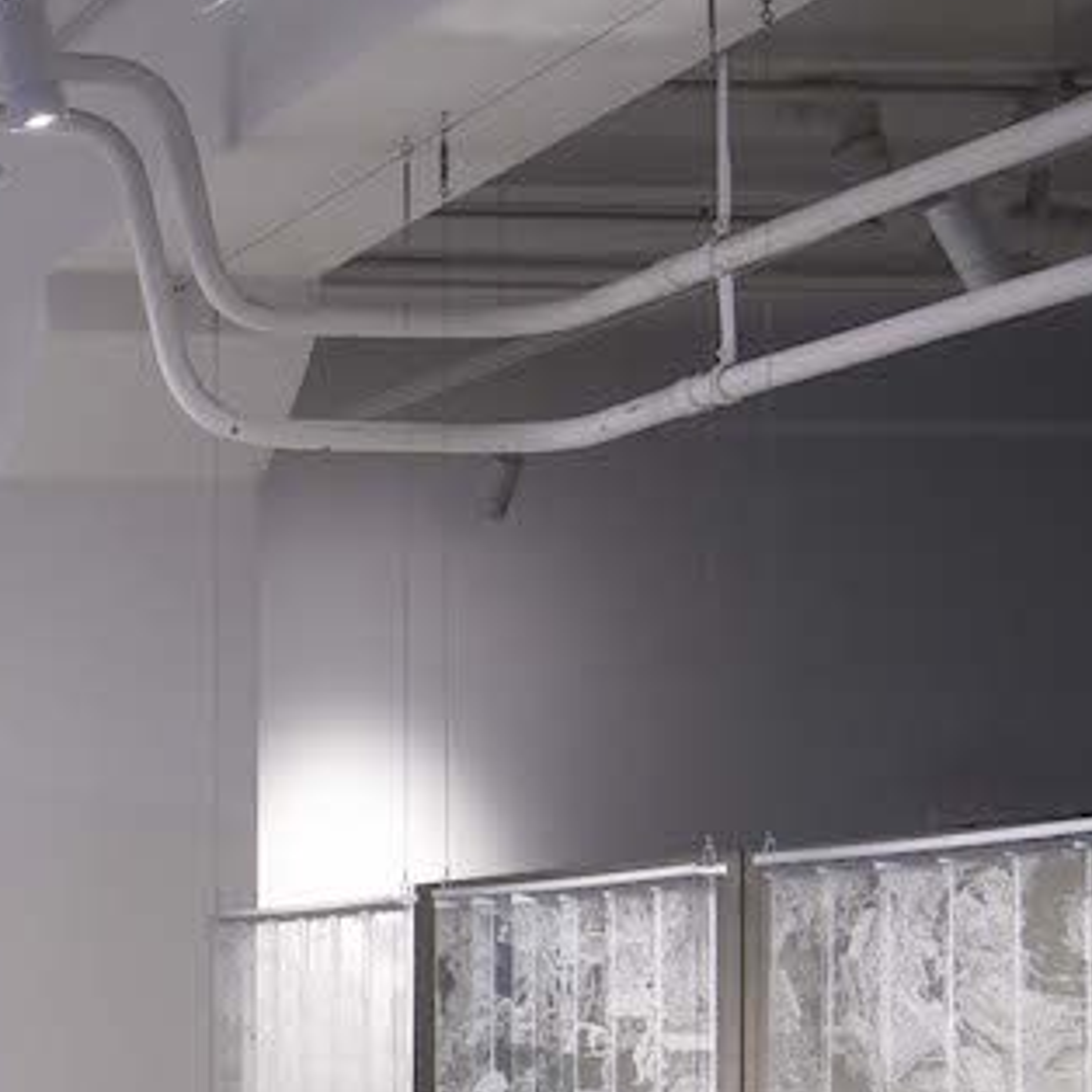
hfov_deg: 16.1
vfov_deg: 18.6
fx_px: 3248
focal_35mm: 91
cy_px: 1109
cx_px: -894
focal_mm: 28
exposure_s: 1/25
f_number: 7.1
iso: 500
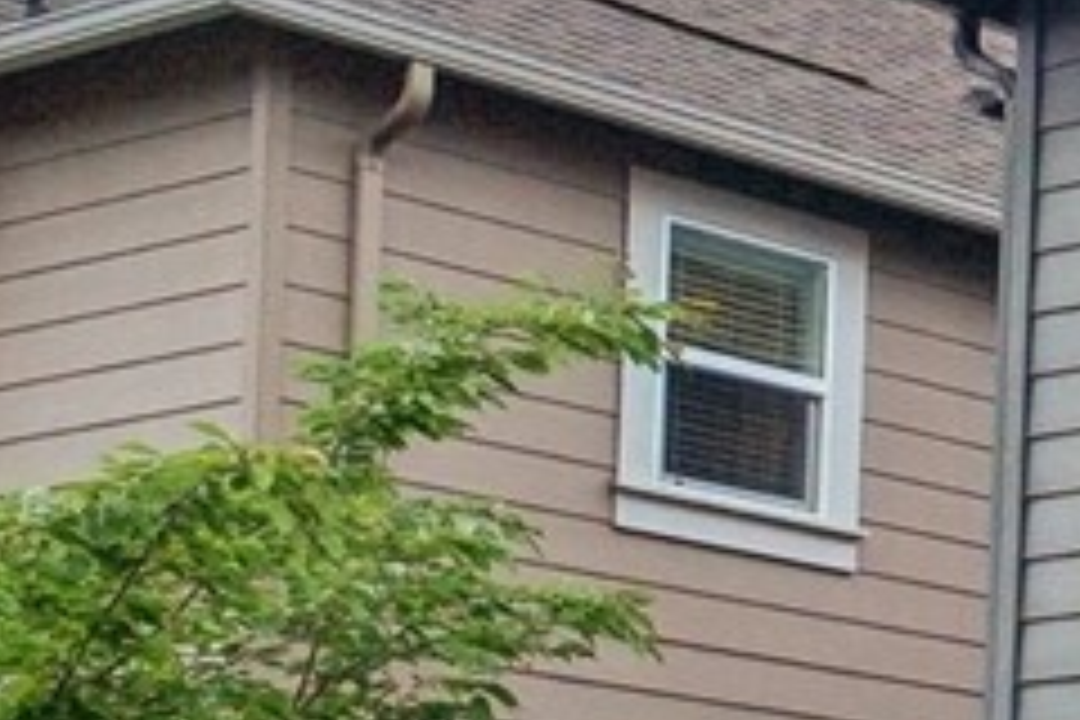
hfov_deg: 12.9
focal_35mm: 113
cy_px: 223
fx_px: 3390
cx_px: 2720
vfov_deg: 12.1
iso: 800
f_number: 8
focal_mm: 16
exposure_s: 1/5
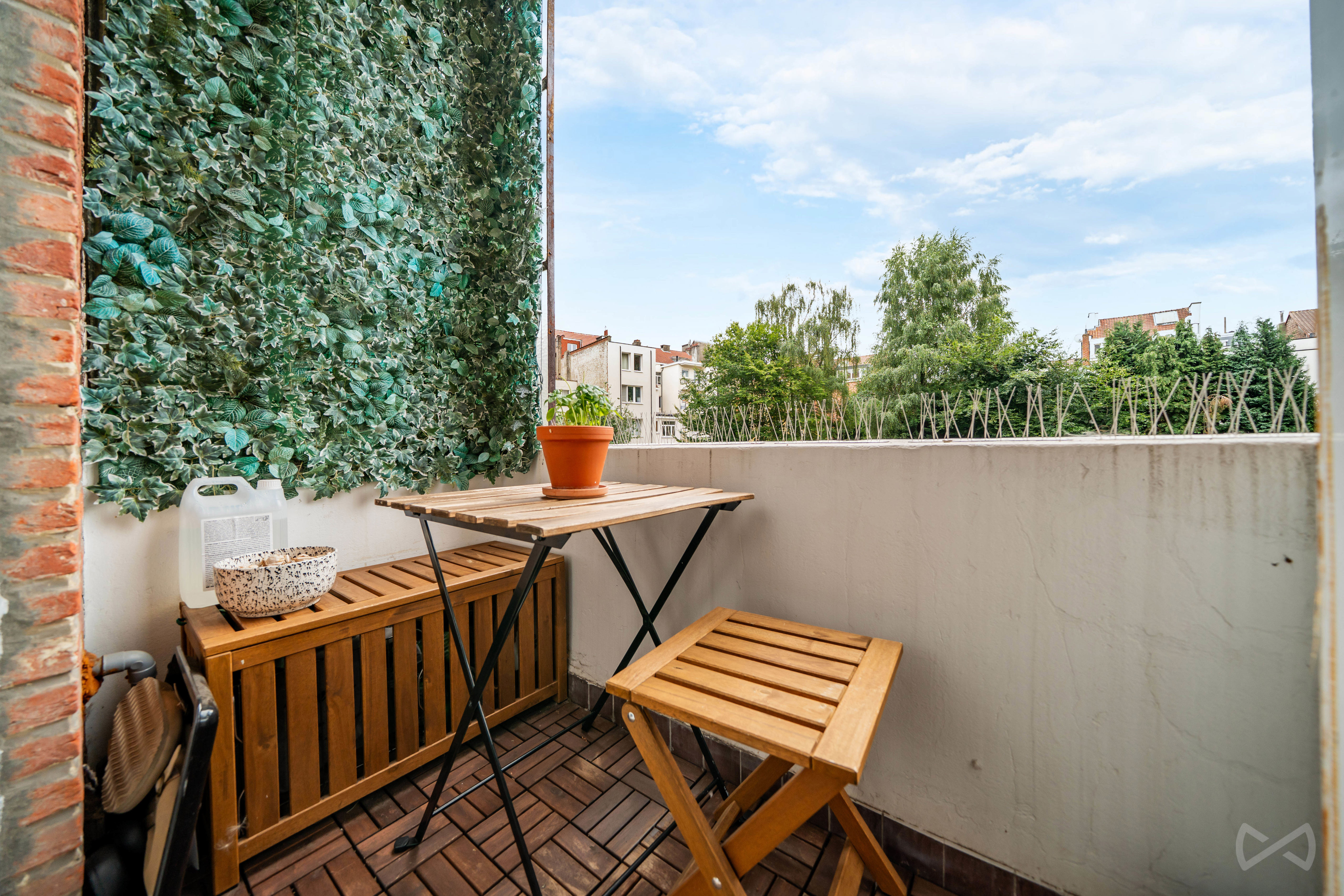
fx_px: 448
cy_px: 448
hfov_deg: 112.6
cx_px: 672
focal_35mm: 12
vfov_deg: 90.0
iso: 100
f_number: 5.6
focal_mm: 12
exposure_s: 1/125
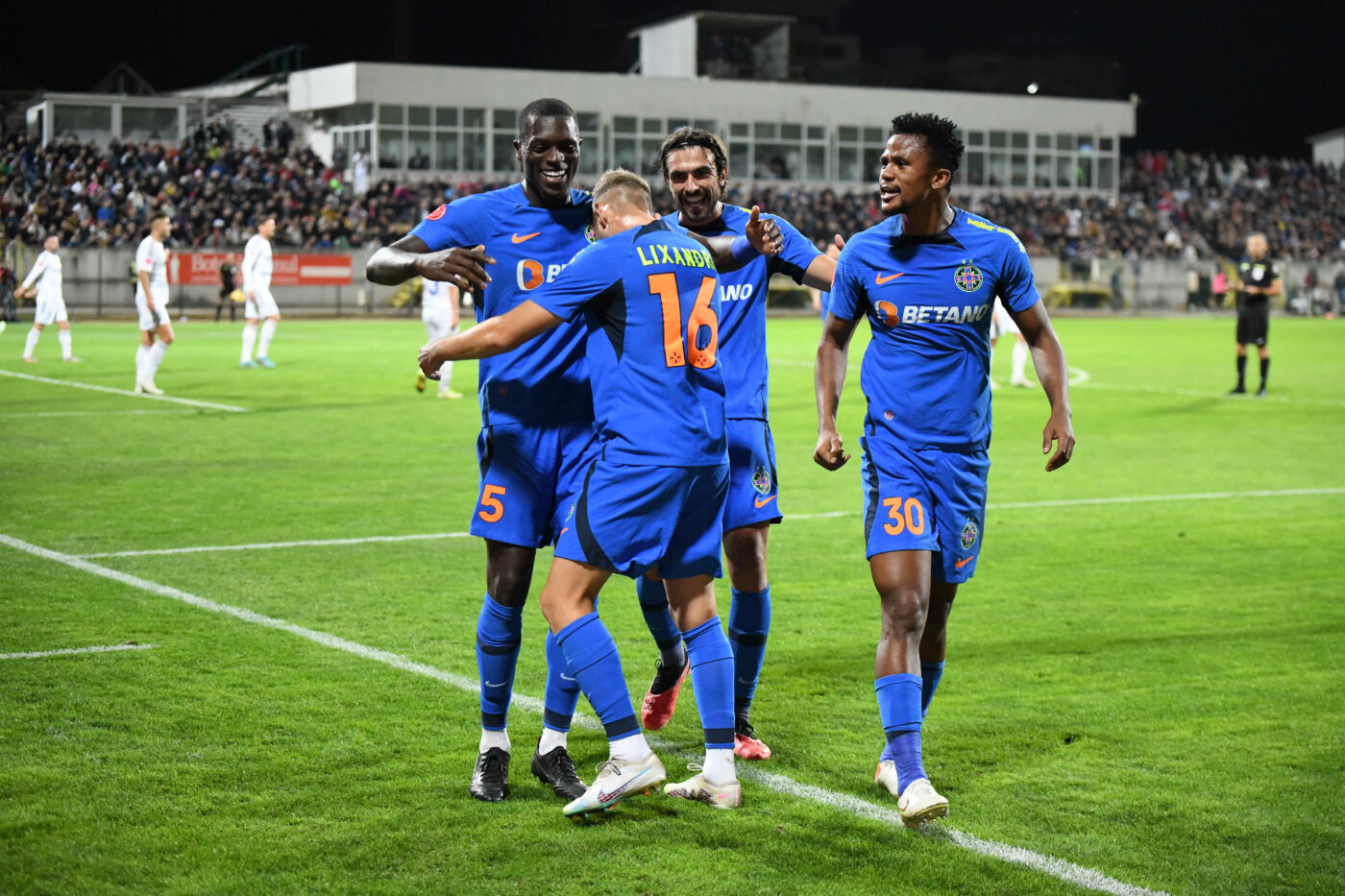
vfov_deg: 19.5
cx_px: 672
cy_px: 448
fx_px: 2615
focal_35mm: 70
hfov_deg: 28.8
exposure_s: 1/1000
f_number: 2.8
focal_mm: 70
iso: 8000
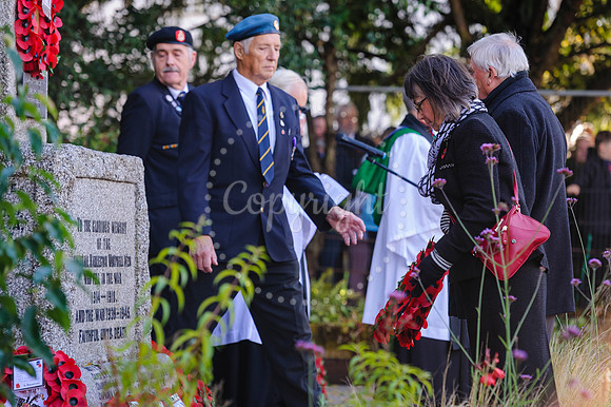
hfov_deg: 12.9
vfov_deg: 8.6
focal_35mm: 159
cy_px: 204
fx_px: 2697
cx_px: 347
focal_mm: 140
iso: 800
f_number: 4.8
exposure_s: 1/500
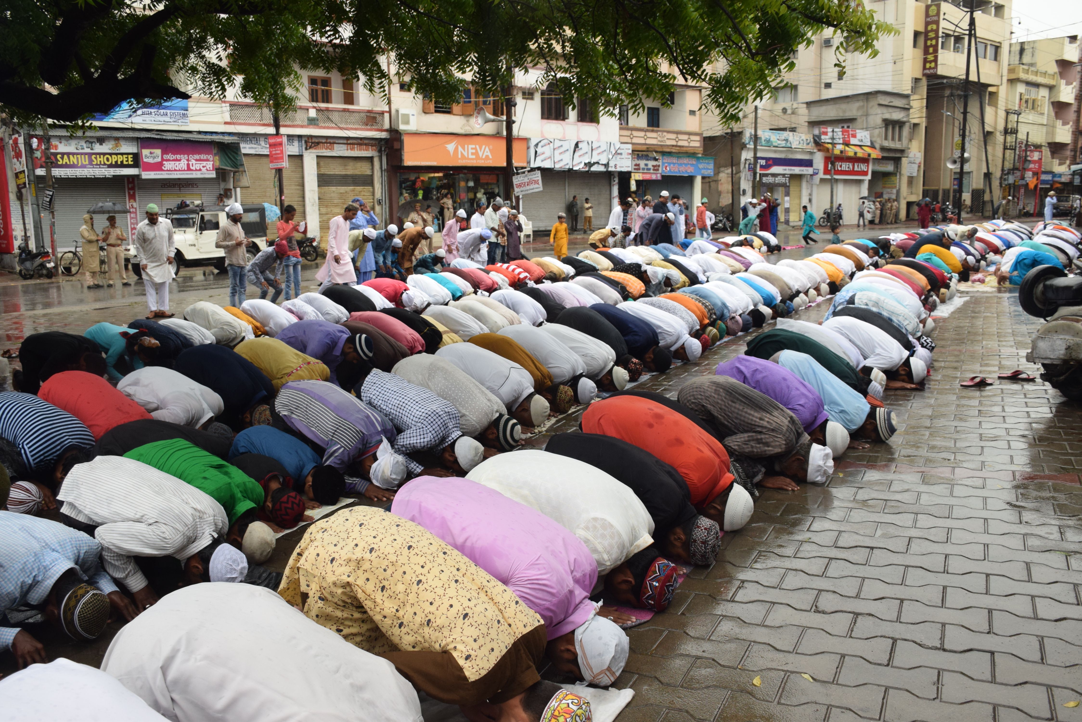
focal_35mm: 33
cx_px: 541
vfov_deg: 40.0
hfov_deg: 57.2
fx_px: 992
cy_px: 361
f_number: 6.3
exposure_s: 1/160
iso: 640
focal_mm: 22
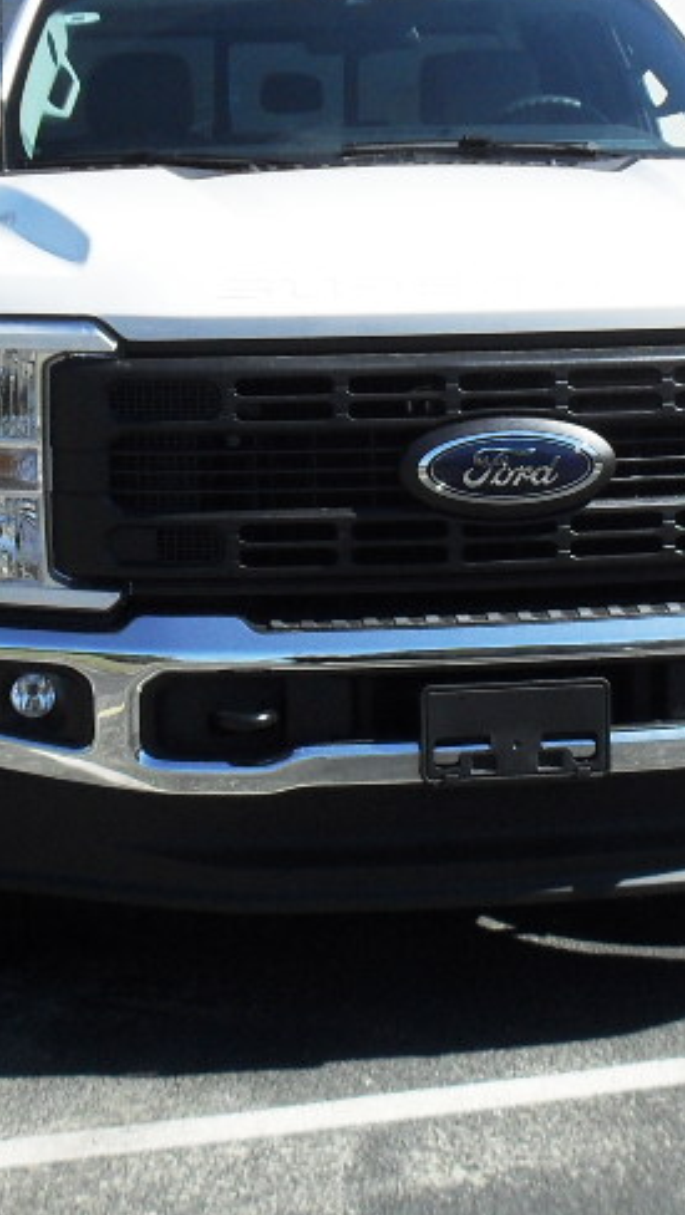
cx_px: 436
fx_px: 2580
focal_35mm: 80
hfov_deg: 15.1
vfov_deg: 26.4
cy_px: 461
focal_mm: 6.3
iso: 100
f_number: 8.4
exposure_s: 1/125
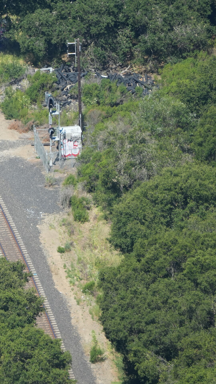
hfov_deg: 1.3
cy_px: 141
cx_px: -68
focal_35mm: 947
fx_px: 9642
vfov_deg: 2.3
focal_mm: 400
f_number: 6.3
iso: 500
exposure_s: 1/1250
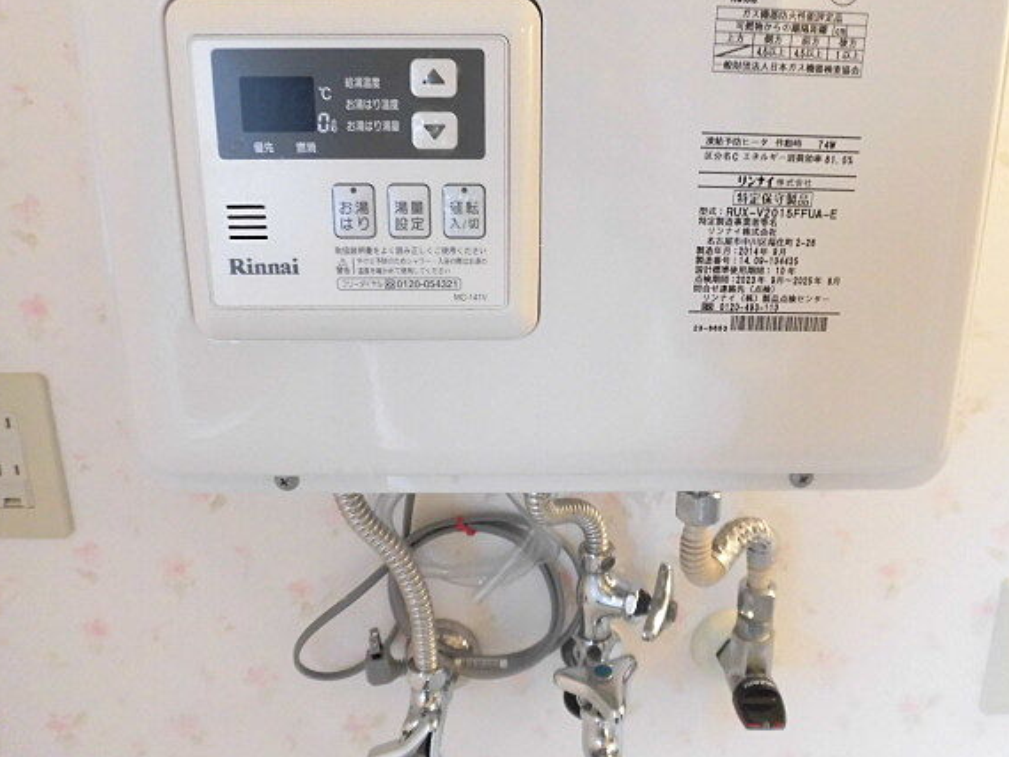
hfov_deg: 65.2
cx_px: 548
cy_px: 347
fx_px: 787
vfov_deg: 51.3
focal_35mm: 27
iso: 400
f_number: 3.1
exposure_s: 1/25
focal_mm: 4.3
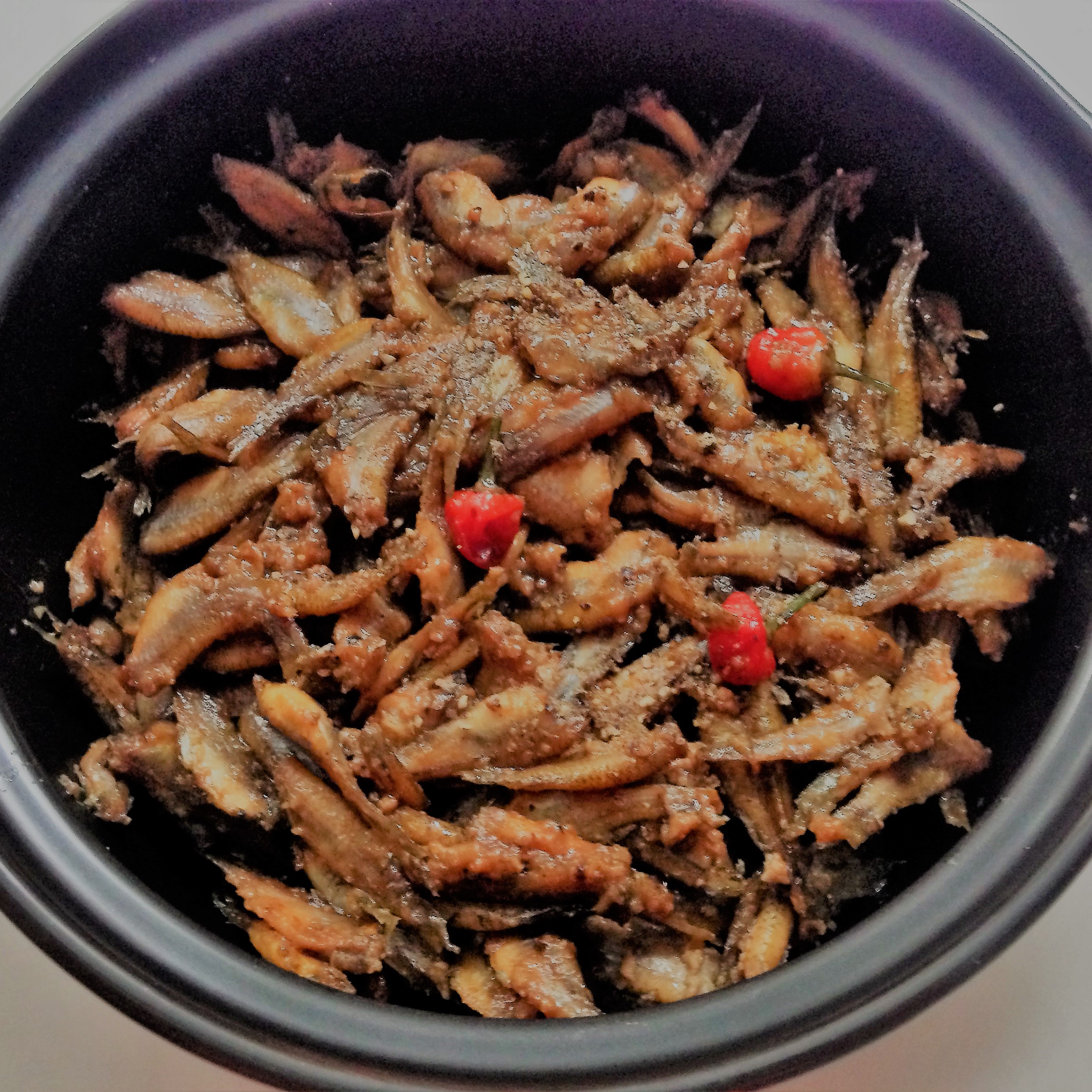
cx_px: 562
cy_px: 547
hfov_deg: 42.8
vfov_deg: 42.8
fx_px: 1392
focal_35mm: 39
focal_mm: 4.12
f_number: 2.4
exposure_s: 1/17
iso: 320
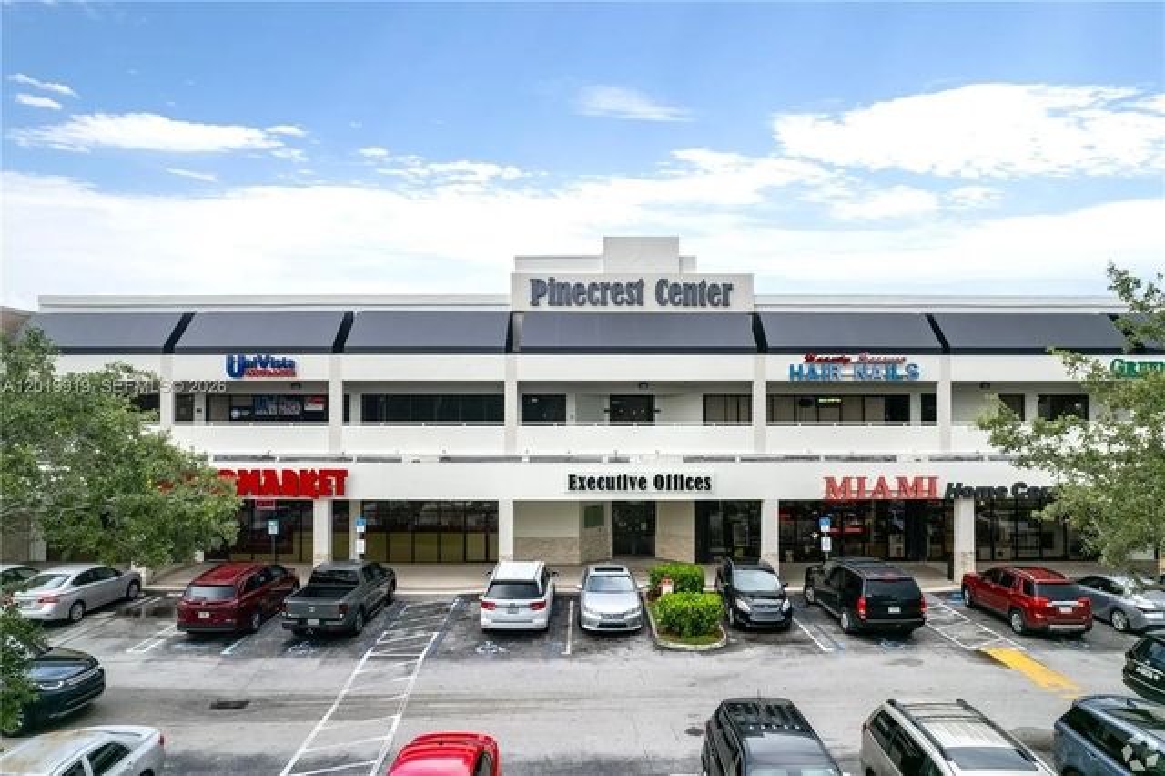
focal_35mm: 22
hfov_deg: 78.6
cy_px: 388
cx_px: 582
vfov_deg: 57.2
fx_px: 712
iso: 100
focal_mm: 8.38
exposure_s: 1/1000
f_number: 2.8
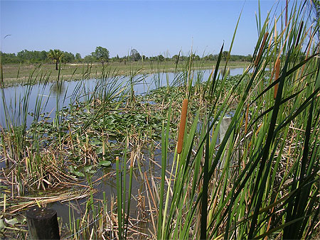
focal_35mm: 38
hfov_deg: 49.0
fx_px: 351
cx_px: 160
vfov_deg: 37.8
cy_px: 120
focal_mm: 5.8
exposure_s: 1/1185
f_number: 2.8
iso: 50
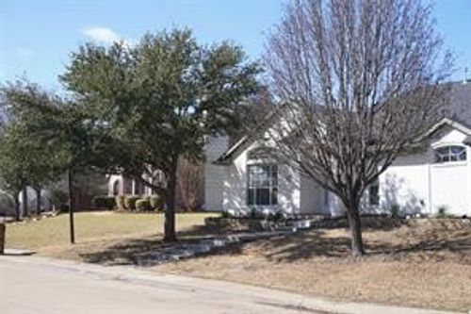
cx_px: 236
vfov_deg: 29.8
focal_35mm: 45
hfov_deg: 43.6
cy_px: 157
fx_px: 589
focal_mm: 30
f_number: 10
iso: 100
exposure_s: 1/100
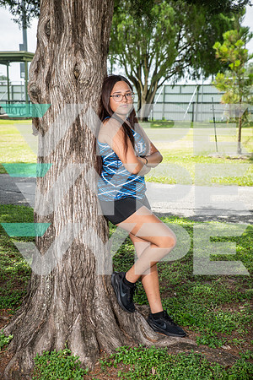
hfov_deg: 24.2
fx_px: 590
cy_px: 190
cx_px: 126
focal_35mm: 56
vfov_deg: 35.6
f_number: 6.3
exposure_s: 1/400
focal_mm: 56
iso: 250
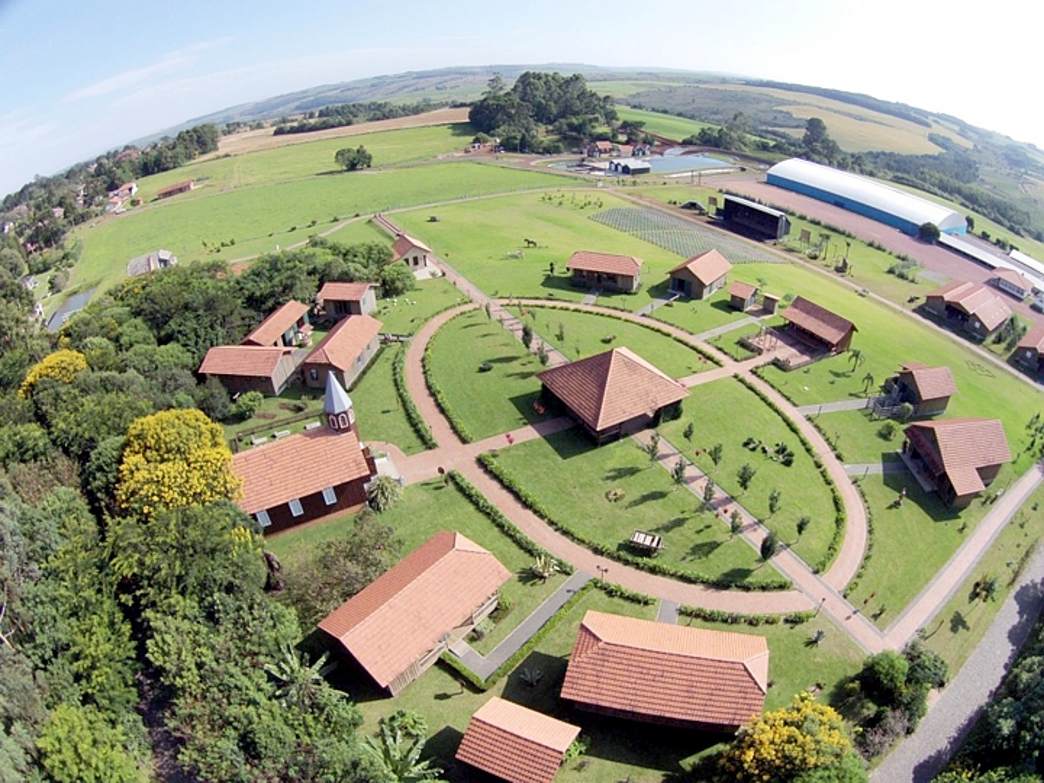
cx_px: 522
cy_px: 392
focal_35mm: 28
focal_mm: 5
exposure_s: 1/2670
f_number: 2.8
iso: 200
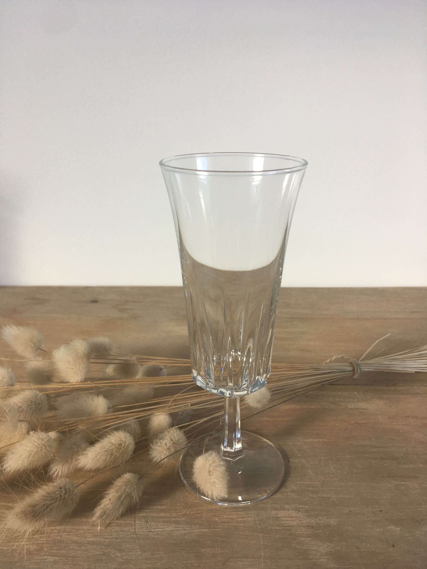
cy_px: 284
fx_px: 477
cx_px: 214
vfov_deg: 61.7
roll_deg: -1.0
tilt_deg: -21.7
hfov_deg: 48.2
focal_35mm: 29
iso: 32
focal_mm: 4.15
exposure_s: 1/50
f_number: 2.2
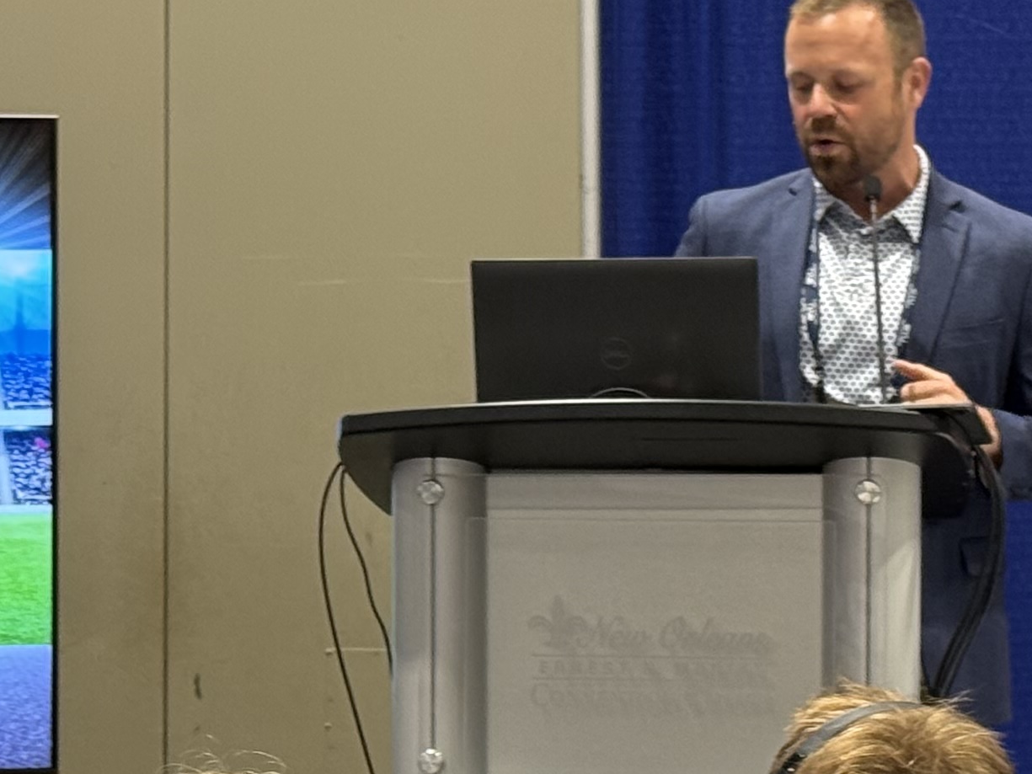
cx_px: 458
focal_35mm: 158
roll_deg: -1.1
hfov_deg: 12.5
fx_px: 4711
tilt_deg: -1.3
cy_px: 666
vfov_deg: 9.4
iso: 125
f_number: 1.78
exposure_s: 1/60
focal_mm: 6.76
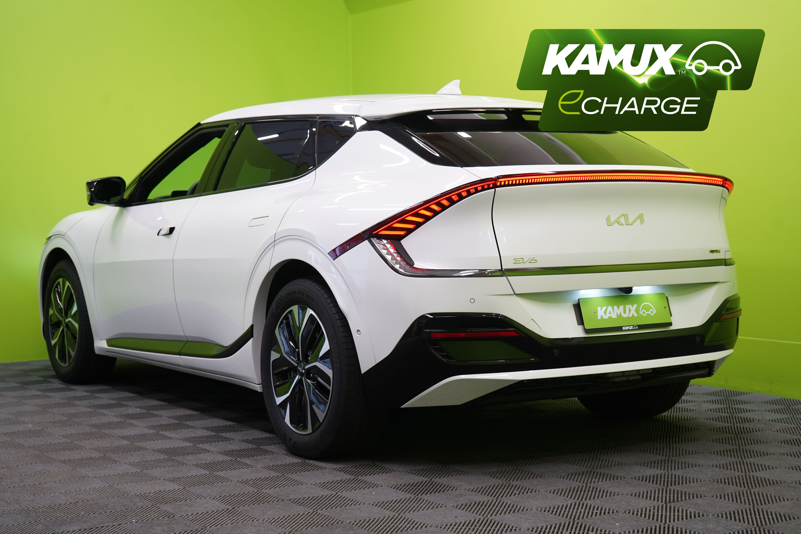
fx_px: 1268
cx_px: 400
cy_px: 267
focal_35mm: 57
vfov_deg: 23.8
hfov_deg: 35.1
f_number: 5
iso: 400
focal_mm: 57
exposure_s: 1/40
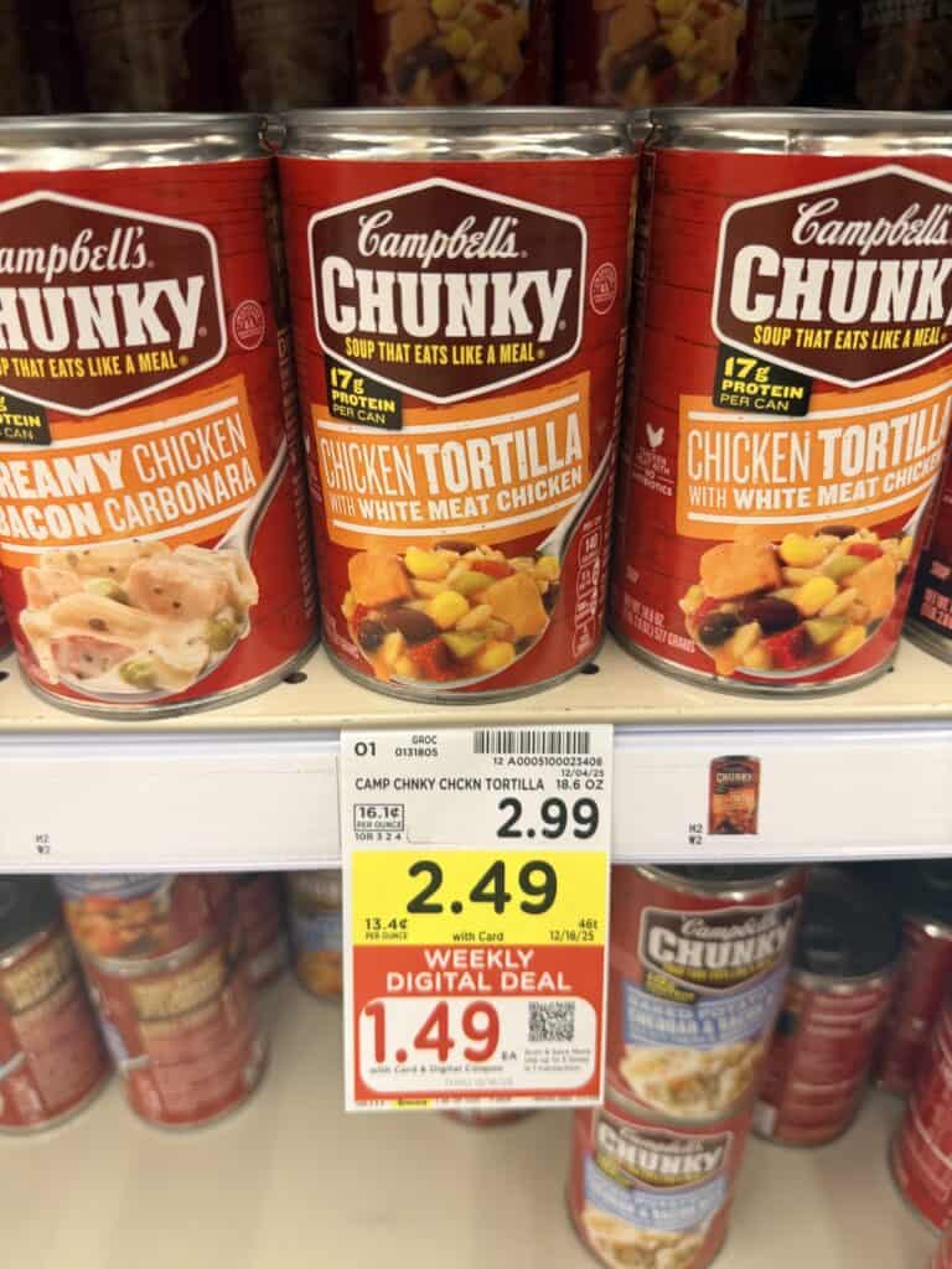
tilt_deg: -30.0
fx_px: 880
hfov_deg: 56.8
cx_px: 476
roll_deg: +0.0
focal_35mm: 24
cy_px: 634
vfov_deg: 71.6
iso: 160
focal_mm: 6.76
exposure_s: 1/42
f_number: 1.78
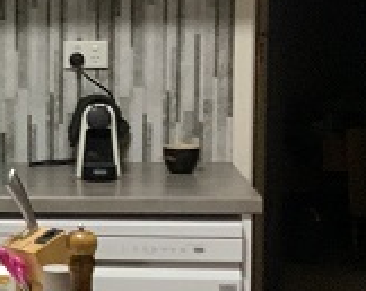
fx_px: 1514
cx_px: -364
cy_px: 176
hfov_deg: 12.2
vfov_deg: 11.0
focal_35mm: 140
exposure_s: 1/50
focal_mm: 3
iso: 125
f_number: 1.8
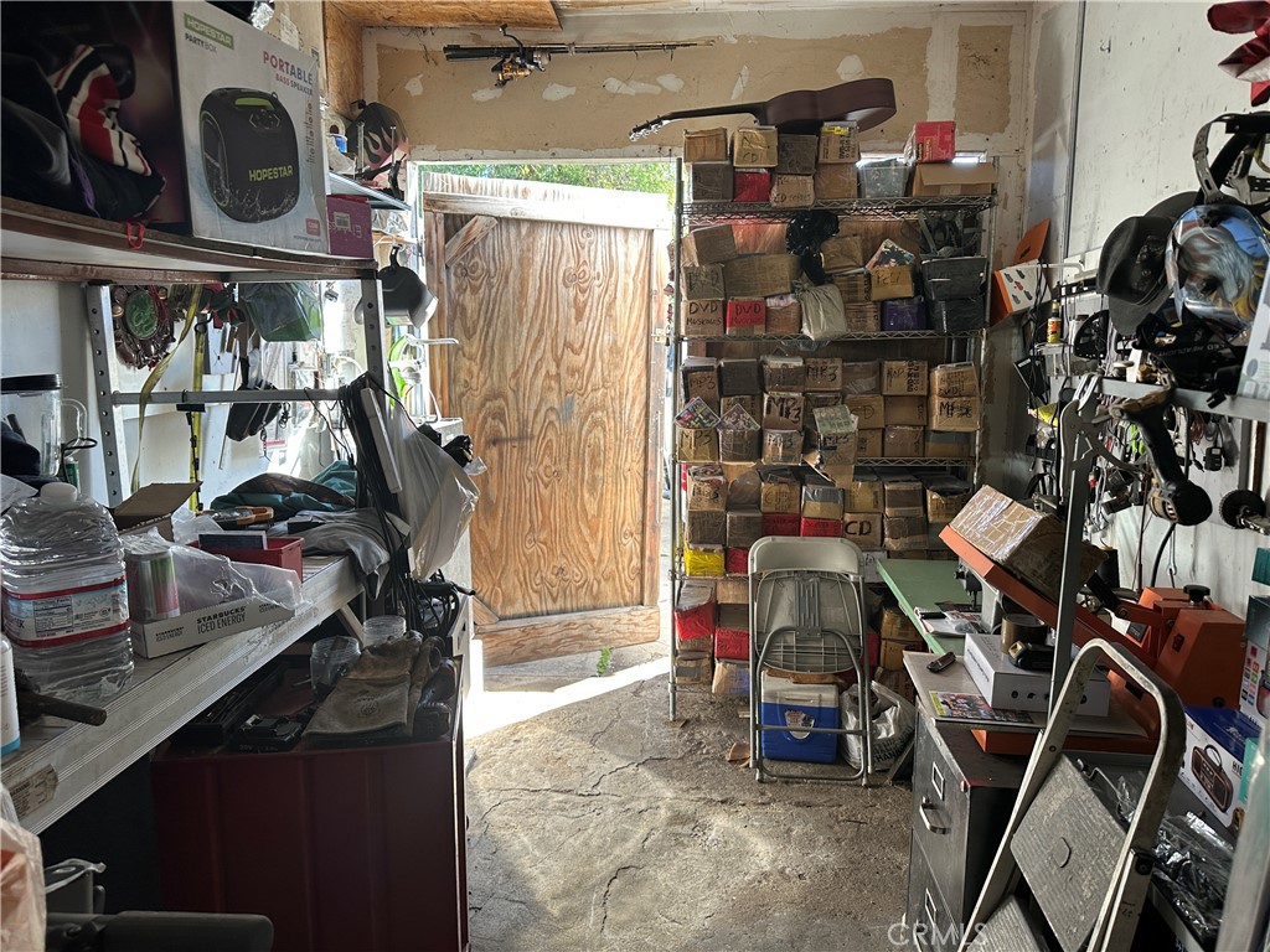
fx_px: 881
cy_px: 476
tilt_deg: -6.8
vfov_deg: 56.8
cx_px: 635
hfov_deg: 71.6
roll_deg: -0.8
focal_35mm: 24
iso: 100
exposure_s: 1/121
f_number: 1.78
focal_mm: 6.86
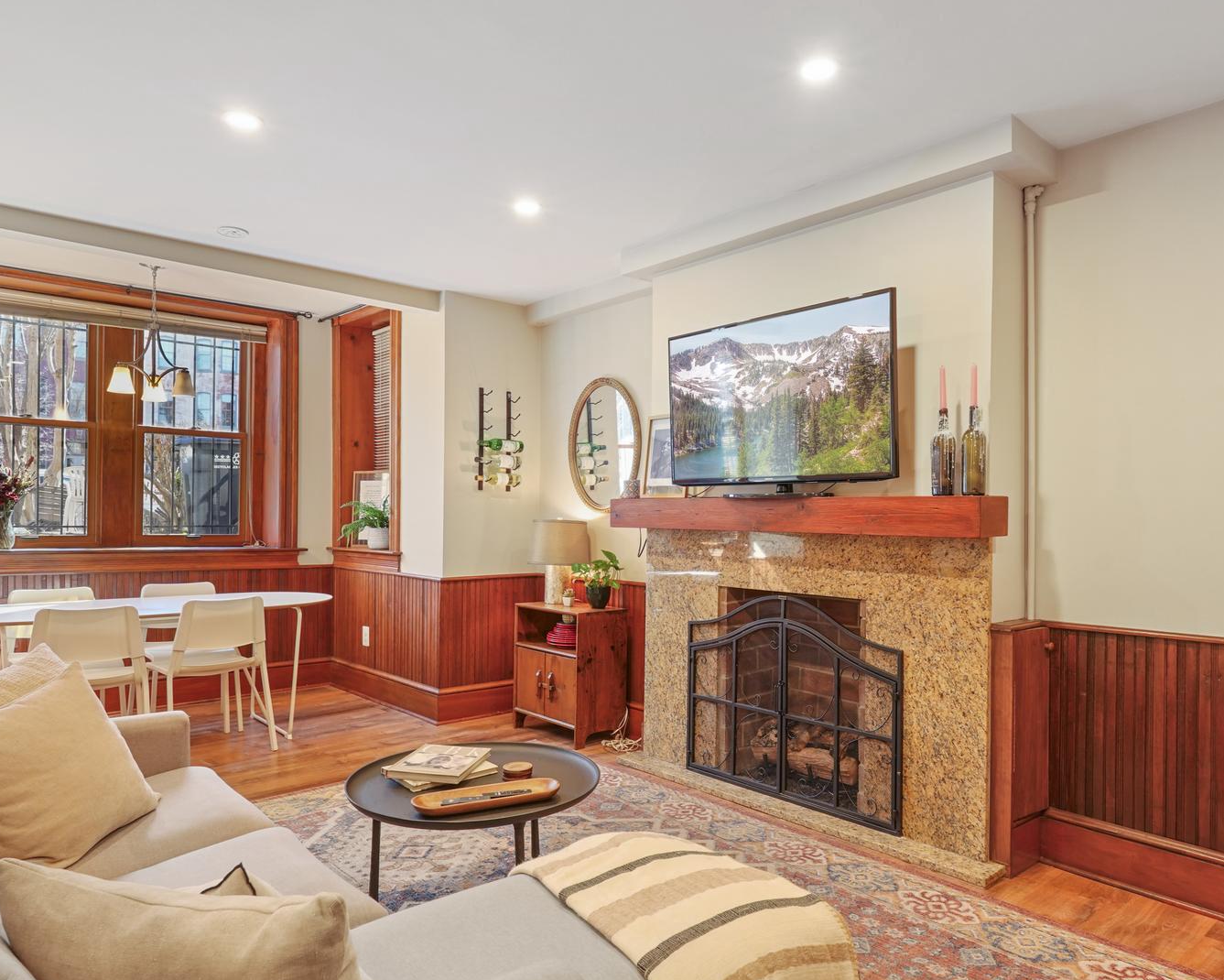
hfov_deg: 72.6
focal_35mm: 23
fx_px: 833
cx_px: 630
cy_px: 514
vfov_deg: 60.9
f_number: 9
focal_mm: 16
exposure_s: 1/3
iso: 800
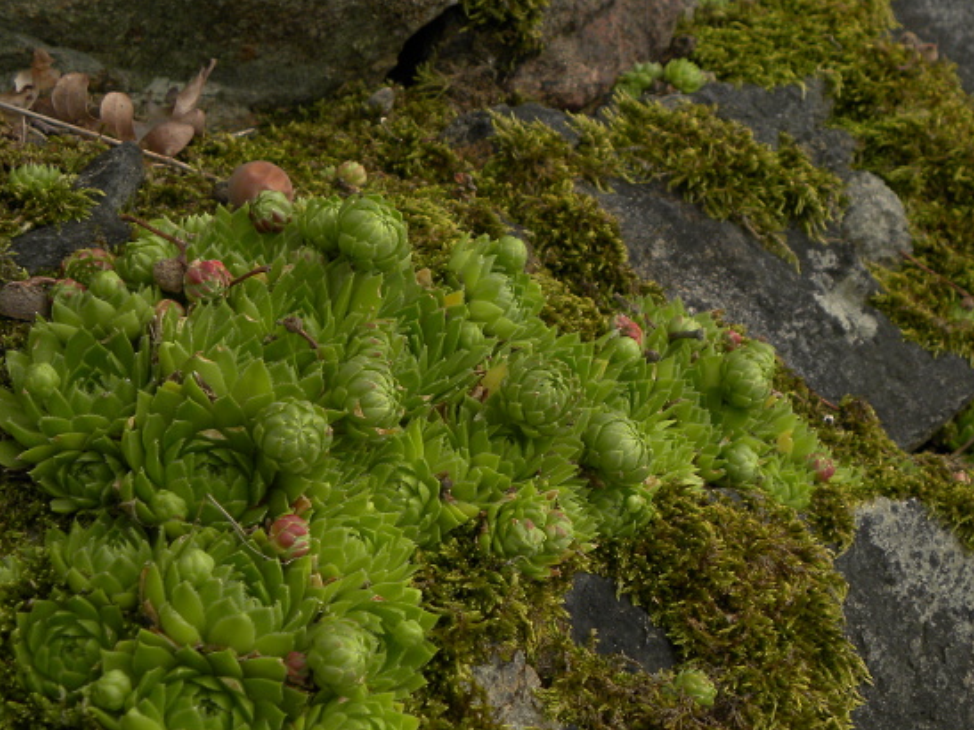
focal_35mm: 60
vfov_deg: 24.4
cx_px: 534
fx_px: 1688
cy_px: 429
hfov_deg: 32.2
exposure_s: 1/125
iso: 64
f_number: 3.5
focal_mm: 7.3
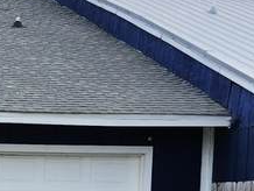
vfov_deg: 10.6
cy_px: 303
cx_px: -89
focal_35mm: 135
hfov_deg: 14.0
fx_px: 992
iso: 25
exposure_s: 1/809
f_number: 1.8
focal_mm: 5.54
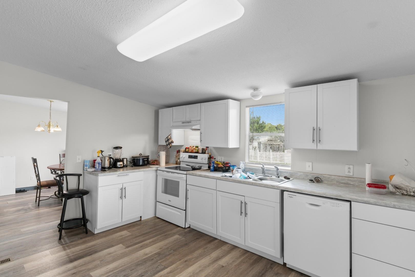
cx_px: 208
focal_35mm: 17
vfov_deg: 70.4
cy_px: 138
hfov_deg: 93.3
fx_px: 196
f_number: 4.8
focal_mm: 11.5
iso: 100
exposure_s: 1/10
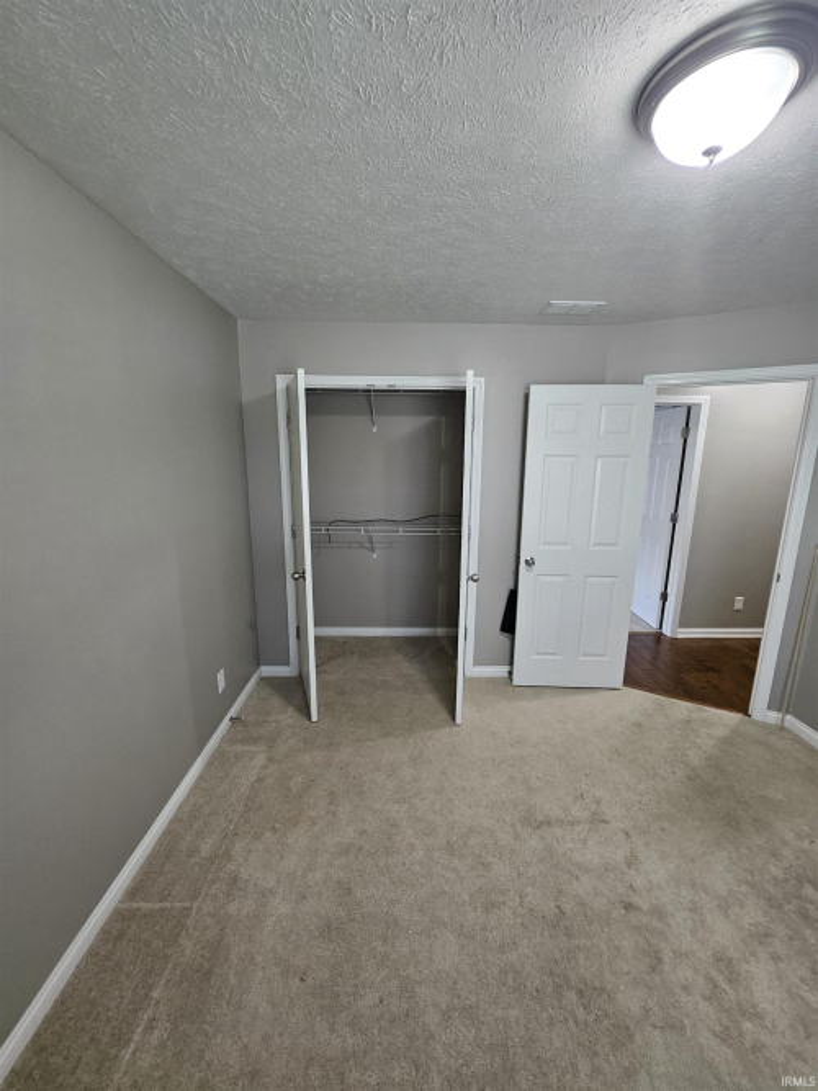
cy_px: 546
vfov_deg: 106.2
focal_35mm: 13
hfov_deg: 89.9
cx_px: 409
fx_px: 410
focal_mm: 1.7
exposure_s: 1/60
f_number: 2.2
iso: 200
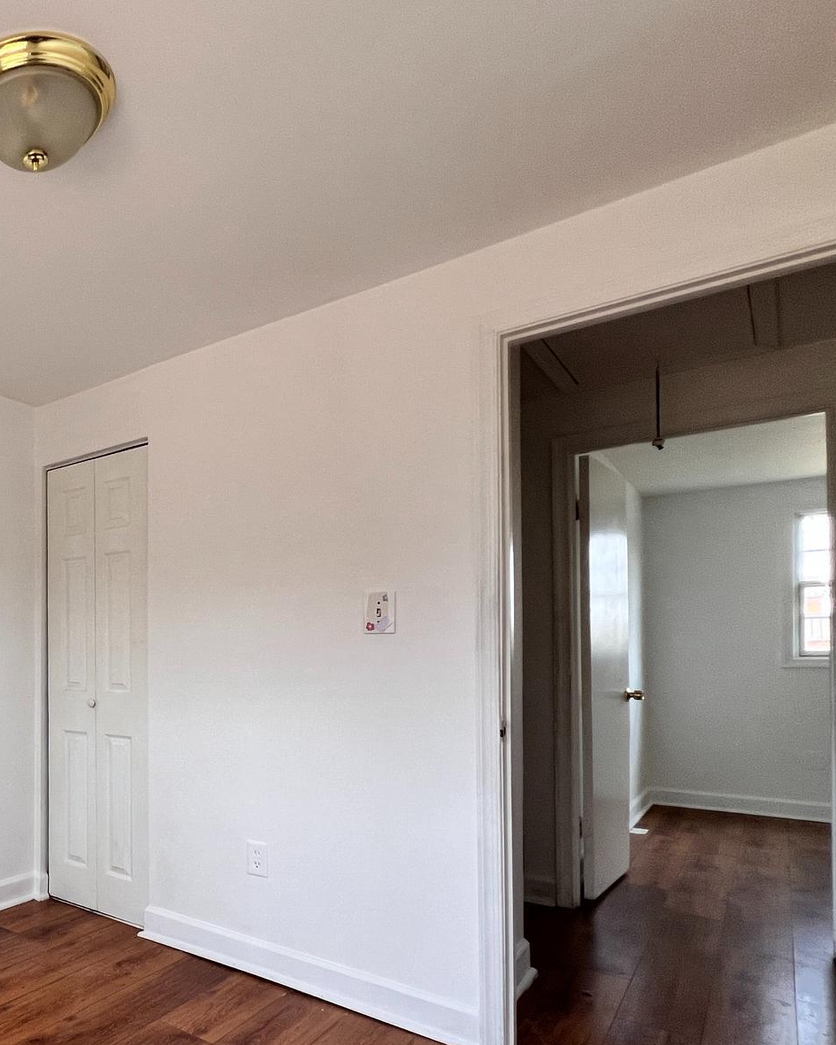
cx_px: -17
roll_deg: +0.0
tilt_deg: -0.2
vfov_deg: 73.8
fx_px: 680
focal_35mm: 22
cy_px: 651
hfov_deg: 50.0
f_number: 1.8
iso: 64
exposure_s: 1/99
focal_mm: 1.57
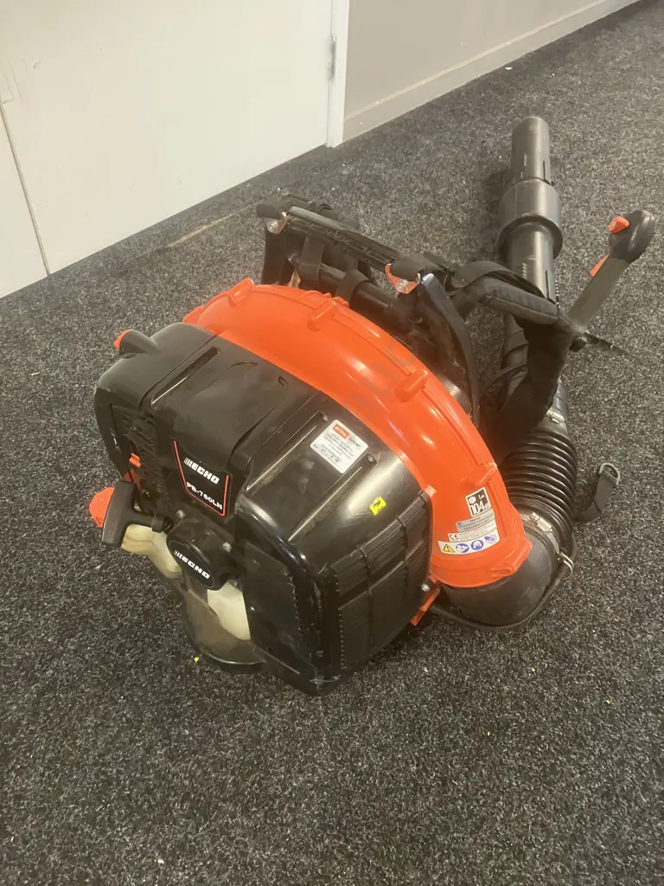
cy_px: 443
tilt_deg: -45.3
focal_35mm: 28
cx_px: 332
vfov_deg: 63.4
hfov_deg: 49.7
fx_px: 716
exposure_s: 1/25
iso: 320
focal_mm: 3.99
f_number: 1.8
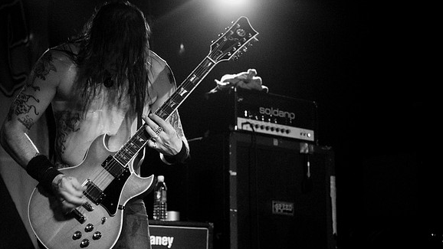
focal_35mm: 82
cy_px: 125
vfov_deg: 14.7
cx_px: 222
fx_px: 963
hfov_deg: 25.9
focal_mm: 52
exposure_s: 1/50
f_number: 2.8
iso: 800
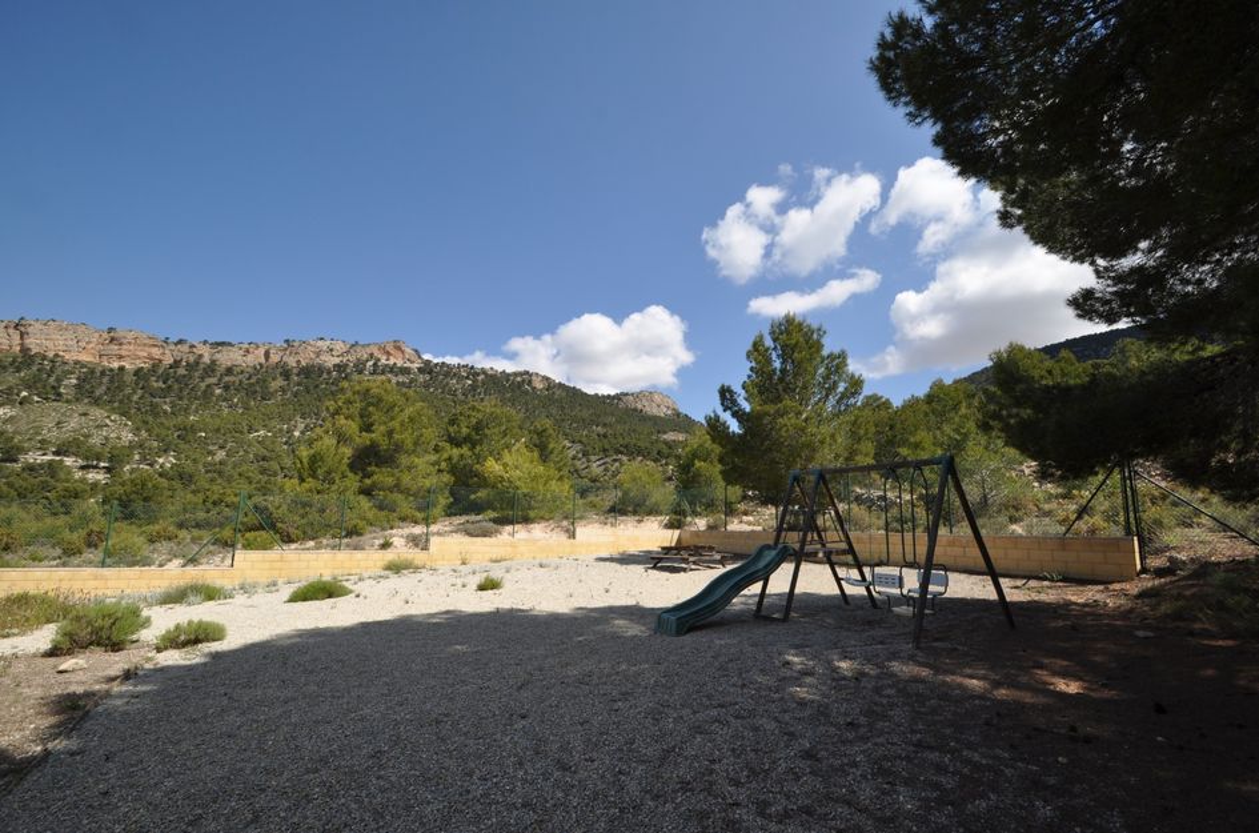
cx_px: 630
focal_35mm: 15
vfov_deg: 77.0
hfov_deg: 100.5
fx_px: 523
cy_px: 416
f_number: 14
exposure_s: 1/200
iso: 200
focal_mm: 10
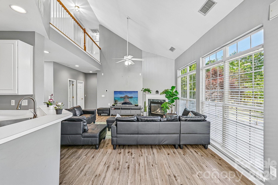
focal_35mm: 15
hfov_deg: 100.4
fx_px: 116
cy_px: 92
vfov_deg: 77.3
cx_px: 139
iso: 200
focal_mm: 15
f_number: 8
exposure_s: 1/15
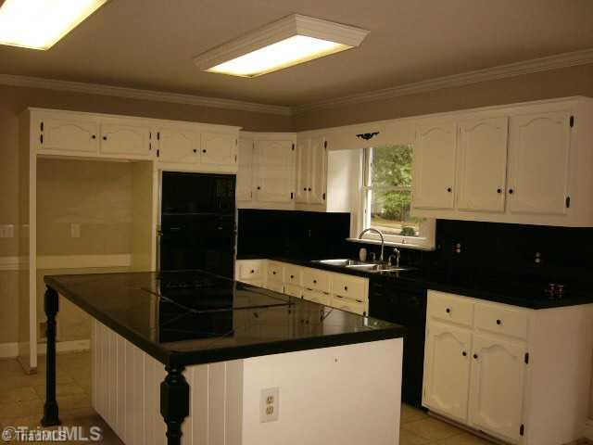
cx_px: 296
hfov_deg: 52.6
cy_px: 222
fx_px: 600
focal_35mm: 35
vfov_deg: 40.7
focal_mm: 5.8
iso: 100
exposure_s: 1/60
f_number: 2.8
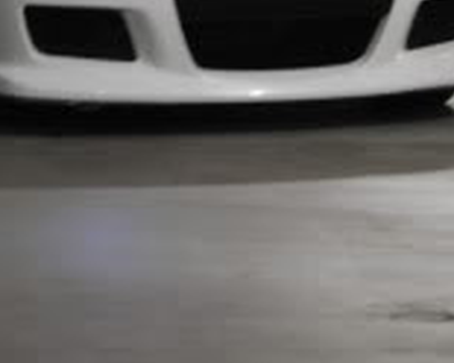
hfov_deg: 8.5
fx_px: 2969
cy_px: -173
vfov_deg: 6.9
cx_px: -291
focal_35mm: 221
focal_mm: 38
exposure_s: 1/30
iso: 900
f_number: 4.8
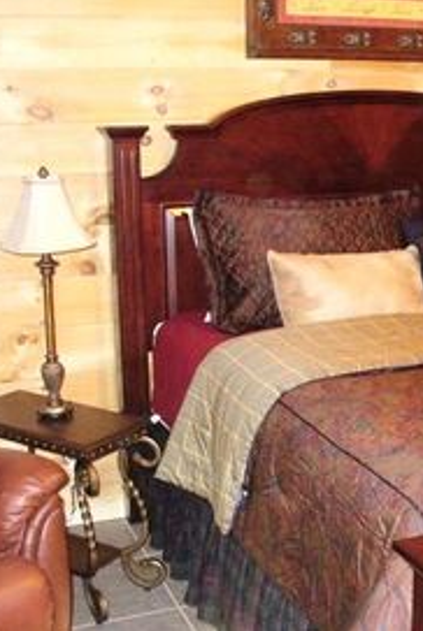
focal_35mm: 52
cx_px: 337
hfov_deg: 25.6
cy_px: 313
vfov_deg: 38.1
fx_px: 914
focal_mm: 6.1
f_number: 2.8
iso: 400
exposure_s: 1/30
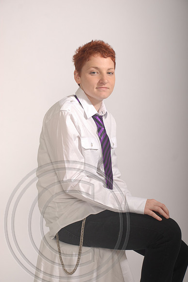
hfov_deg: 17.5
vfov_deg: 26.0
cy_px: 141
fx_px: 609
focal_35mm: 78
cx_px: 94
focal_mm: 52
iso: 125
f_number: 5.6
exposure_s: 1/200
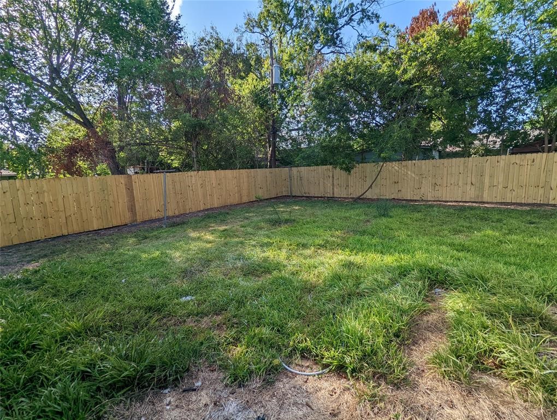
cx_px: 278
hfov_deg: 94.4
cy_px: 210
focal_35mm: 16
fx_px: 258
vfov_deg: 78.2
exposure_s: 1/1368
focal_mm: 2.35
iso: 47
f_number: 2.2
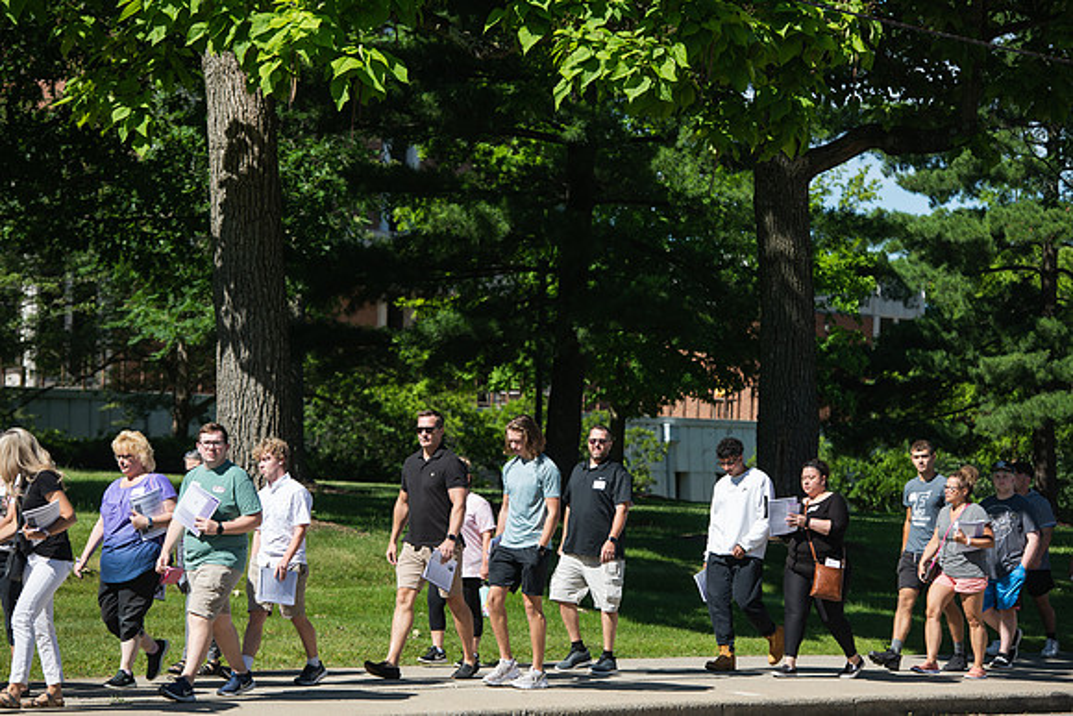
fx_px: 3726
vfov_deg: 11.0
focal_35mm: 125
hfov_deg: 16.4
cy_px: 358
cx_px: 536
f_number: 4.5
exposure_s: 1/640
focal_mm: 125
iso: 100
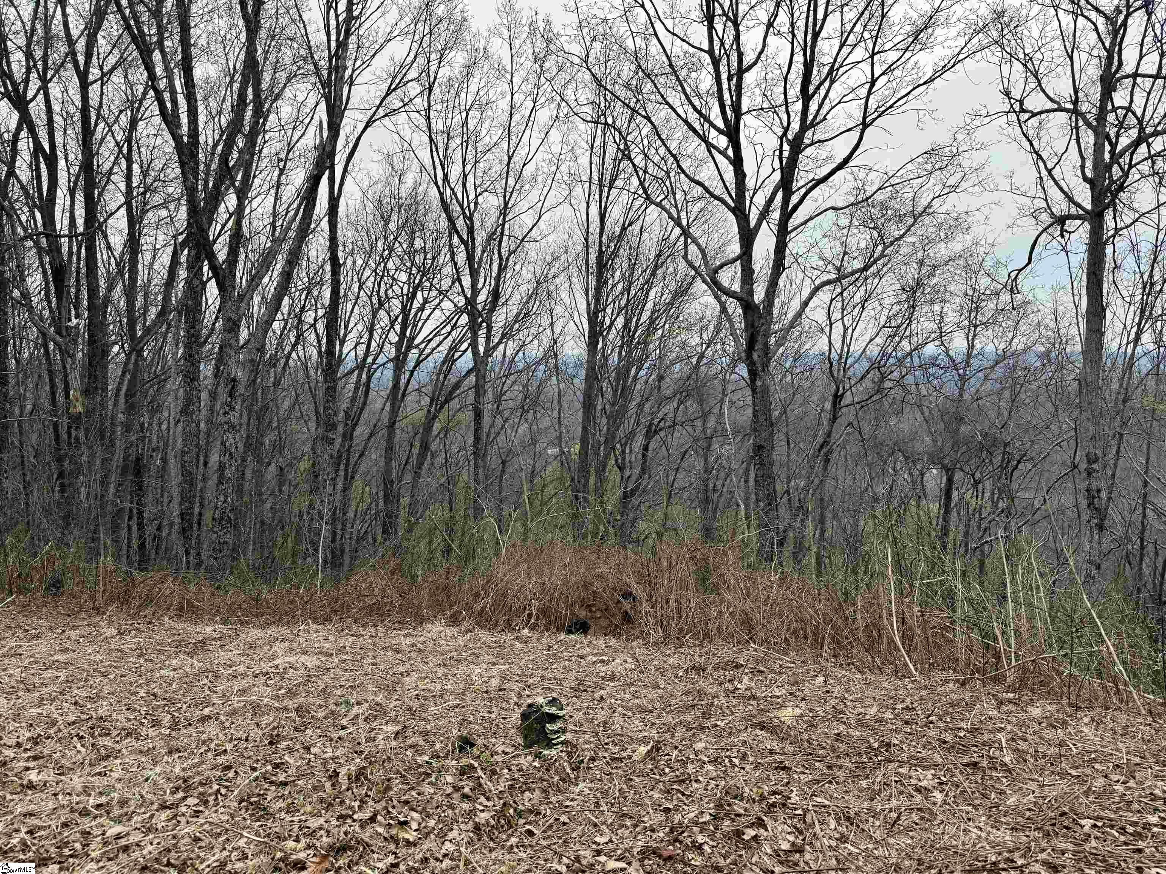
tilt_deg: -6.0
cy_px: 437
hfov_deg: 71.6
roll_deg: +0.0
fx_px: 808
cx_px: 583
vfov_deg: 56.8
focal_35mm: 24
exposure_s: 1/4673
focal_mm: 6.76
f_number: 1.78
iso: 80
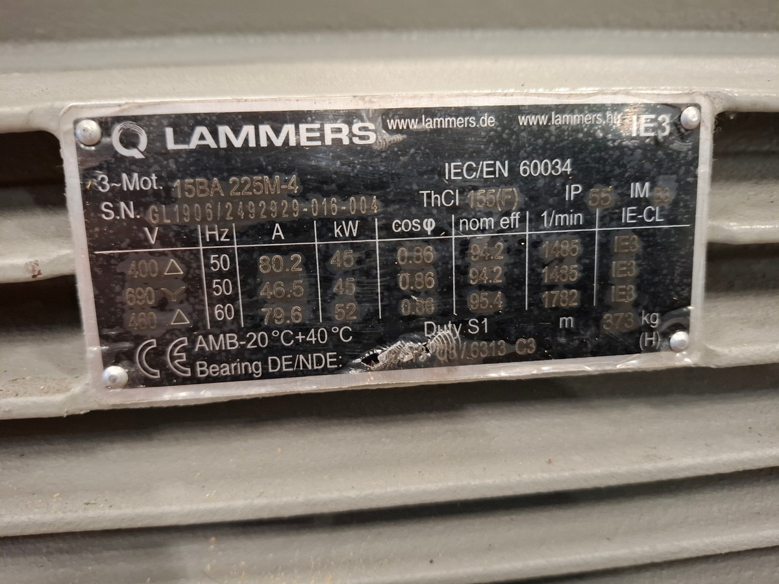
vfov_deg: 58.9
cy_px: 292
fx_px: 518
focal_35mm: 23
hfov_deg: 73.9
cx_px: 390
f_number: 1.8
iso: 500
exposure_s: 1/25
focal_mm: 5.54
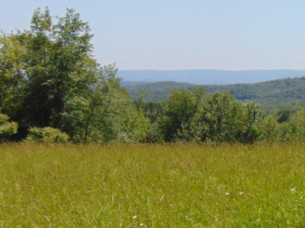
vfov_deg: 13.7
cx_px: 332
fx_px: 951
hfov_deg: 17.6
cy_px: 131
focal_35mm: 108
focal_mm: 7.6
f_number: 8.7
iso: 80
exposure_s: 1/200
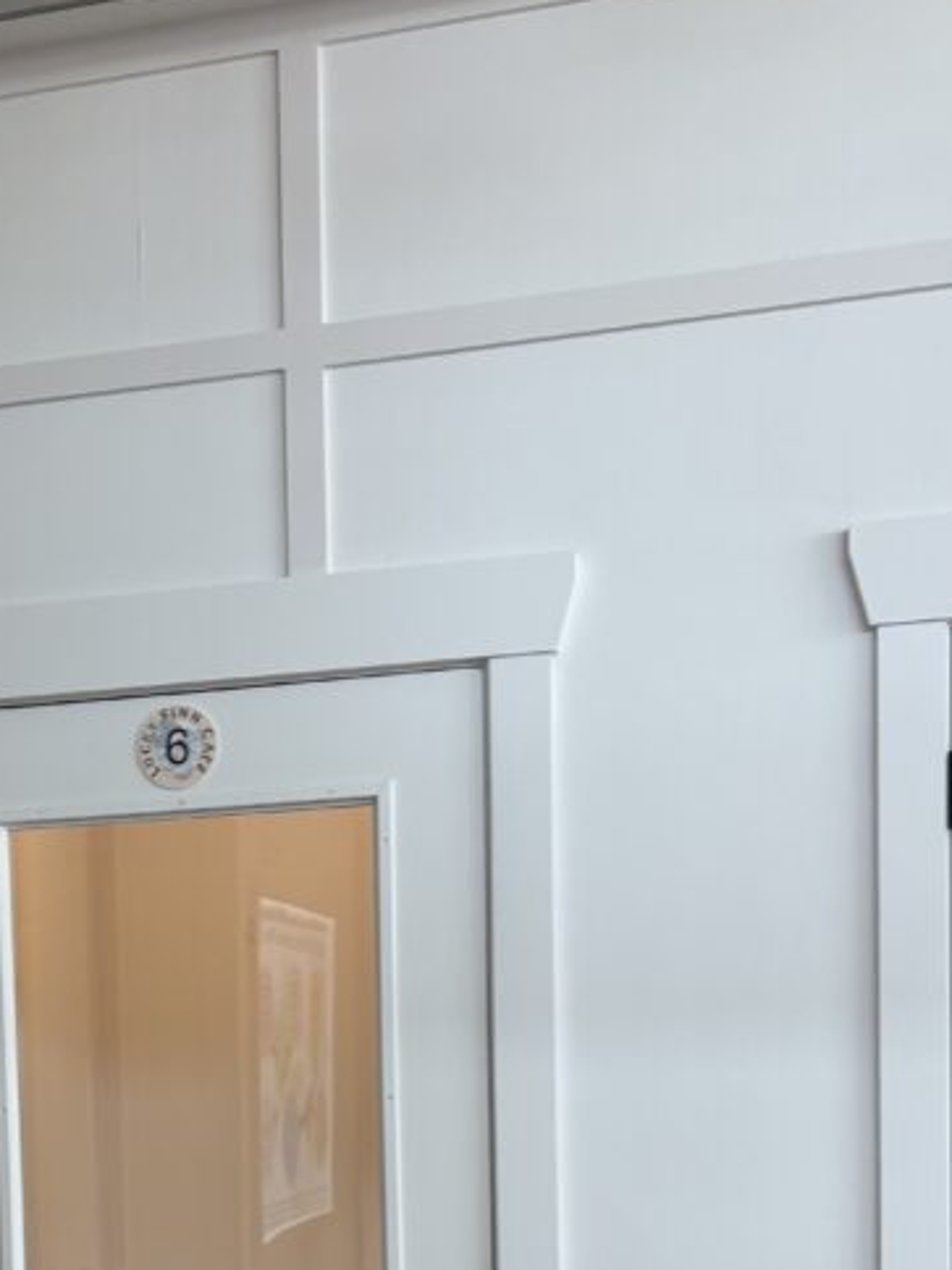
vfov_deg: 32.8
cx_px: 108
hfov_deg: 25.8
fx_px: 2017
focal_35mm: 55
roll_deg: +4.3
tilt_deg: -2.9
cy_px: 1183
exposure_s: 1/120
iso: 64
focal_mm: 5.96
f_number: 1.6
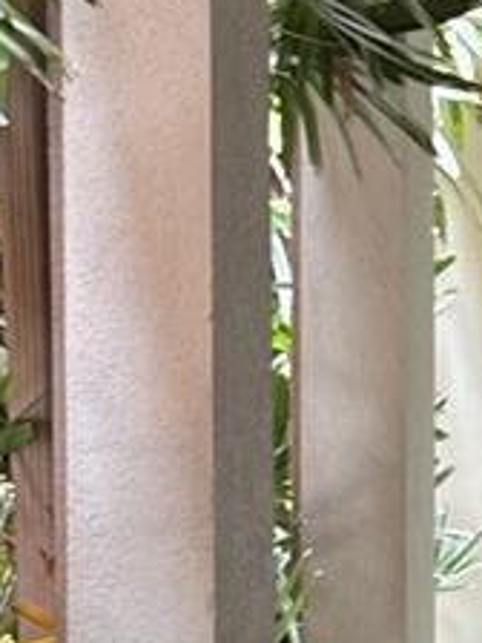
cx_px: 668
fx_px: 5161
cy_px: 835
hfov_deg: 5.3
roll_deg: -0.3
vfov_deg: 7.1
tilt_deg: -8.1
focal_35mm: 278
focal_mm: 5.96
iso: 160
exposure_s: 1/60
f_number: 1.6
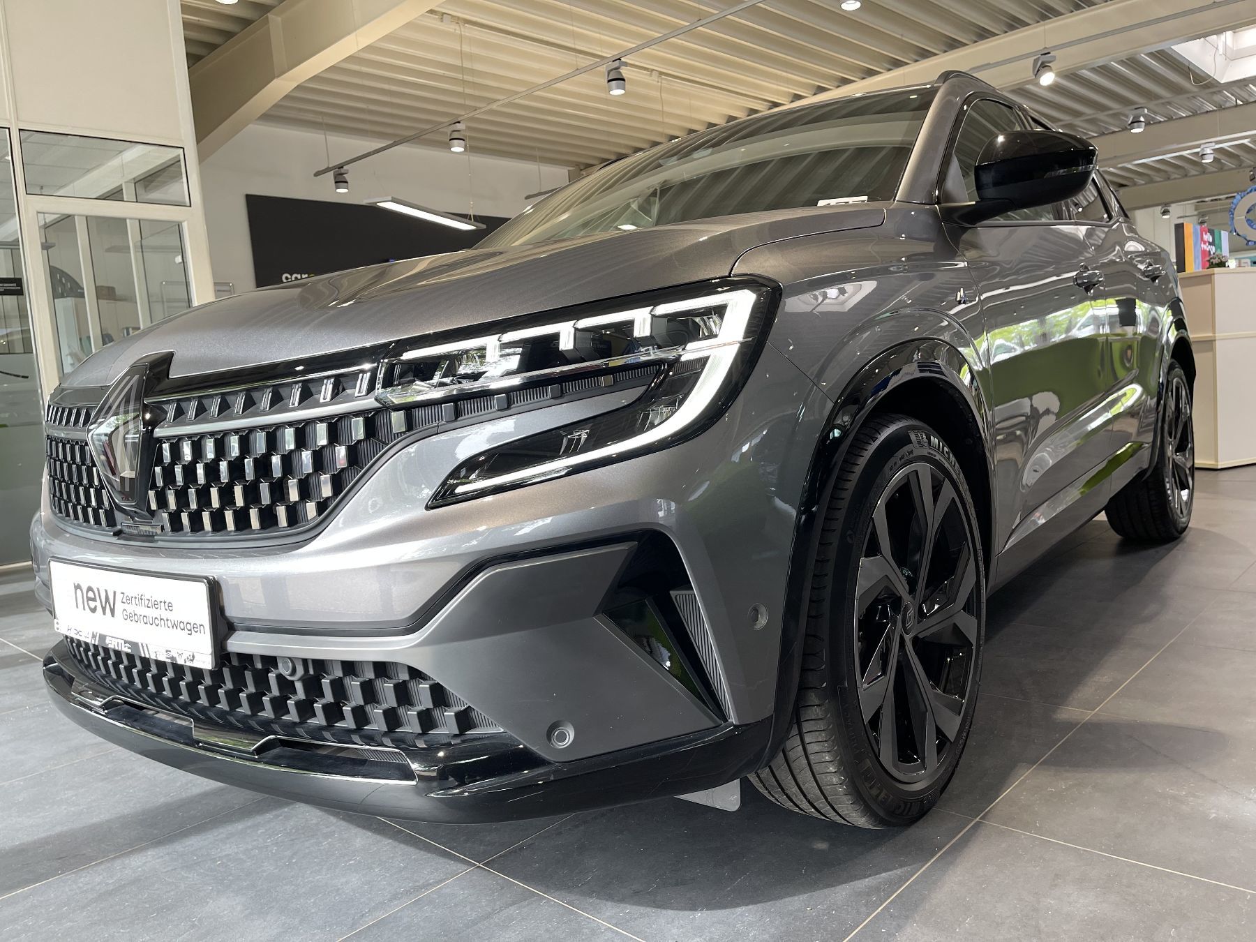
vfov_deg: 54.9
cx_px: 628
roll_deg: +4.1
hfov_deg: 69.4
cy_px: 471
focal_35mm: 25
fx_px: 907
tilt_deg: -6.0
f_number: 1.6
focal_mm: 5.1
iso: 125
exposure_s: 1/100
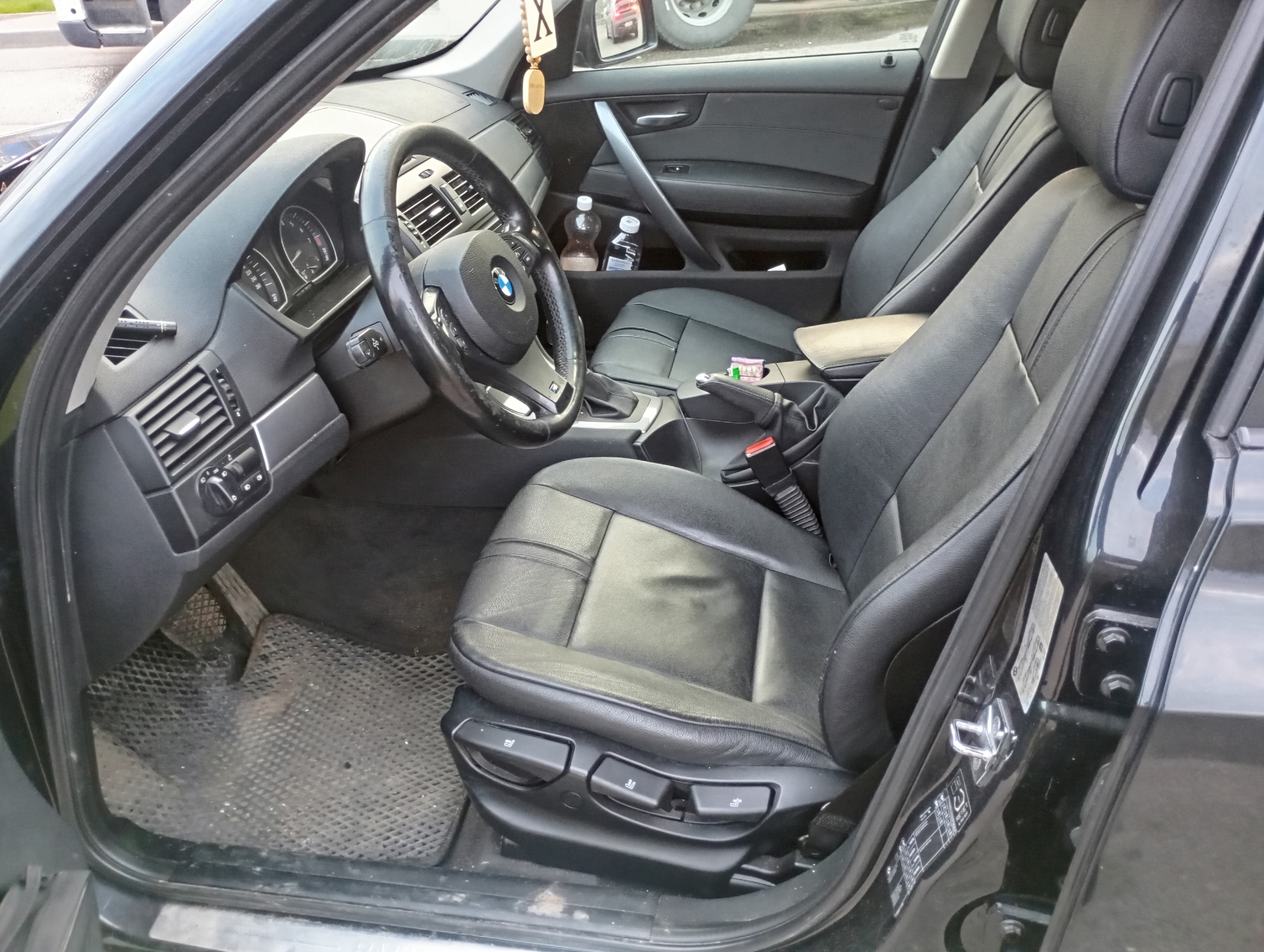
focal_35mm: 28
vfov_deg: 49.9
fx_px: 1024
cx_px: 632
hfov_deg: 63.4
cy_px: 476
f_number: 1.8
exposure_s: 1/33.3
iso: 1054
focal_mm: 4.27
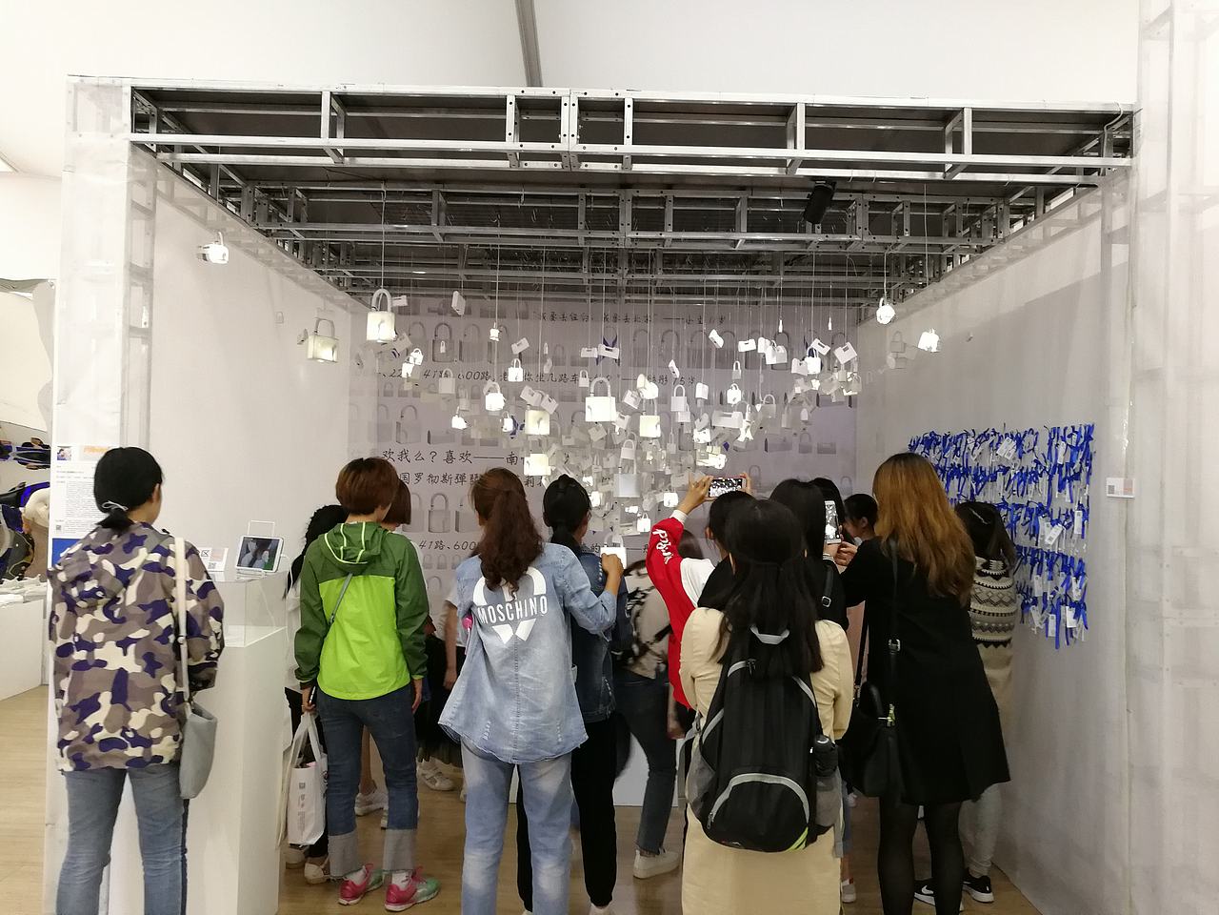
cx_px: 610
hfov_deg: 65.3
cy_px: 458
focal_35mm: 27
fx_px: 951
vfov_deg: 51.4
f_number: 4
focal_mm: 3.84
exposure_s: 1/50
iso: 320
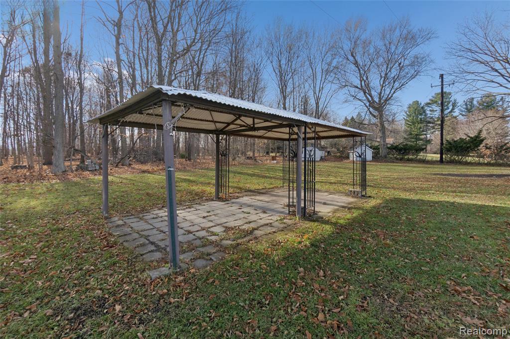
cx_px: 255
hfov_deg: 100.4
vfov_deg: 77.3
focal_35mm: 15
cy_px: 170
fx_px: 212
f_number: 8
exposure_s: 1/640
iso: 400
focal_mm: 10
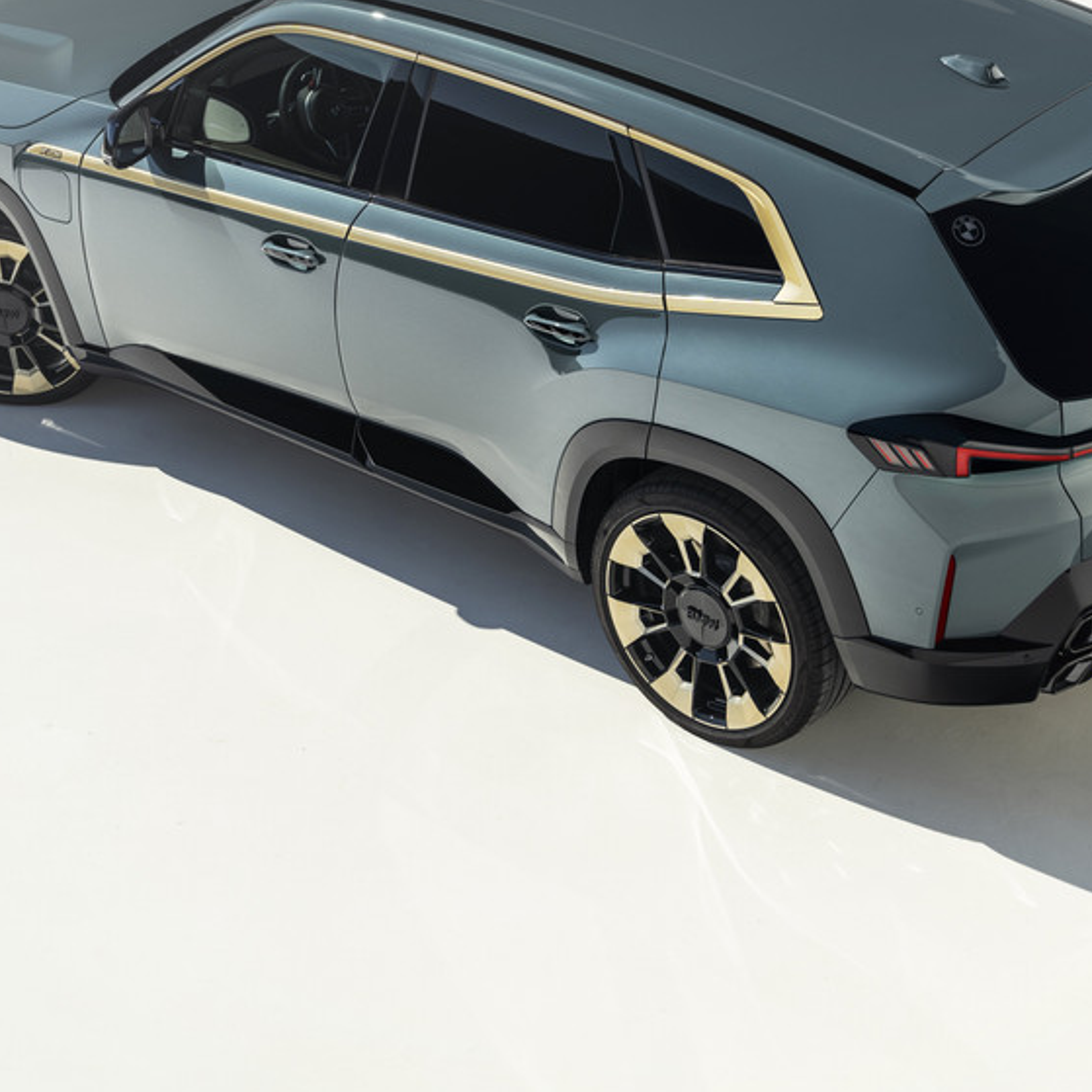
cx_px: 651
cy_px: 320
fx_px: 2605
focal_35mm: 73
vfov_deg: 23.5
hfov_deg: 23.6
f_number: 5.6
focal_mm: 40
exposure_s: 1/250
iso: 100
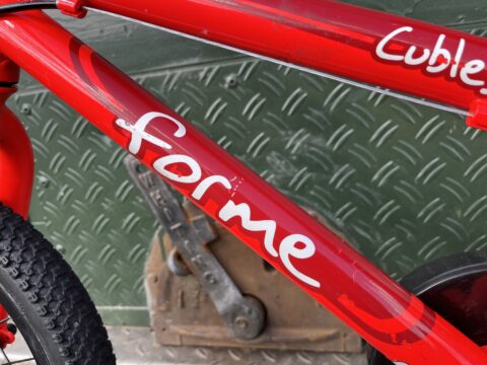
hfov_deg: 67.3
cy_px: 182
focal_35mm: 26
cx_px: 244
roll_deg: +7.3
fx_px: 366
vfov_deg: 53.1
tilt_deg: -14.1
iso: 50
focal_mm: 5.1
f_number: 1.6
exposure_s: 1/388
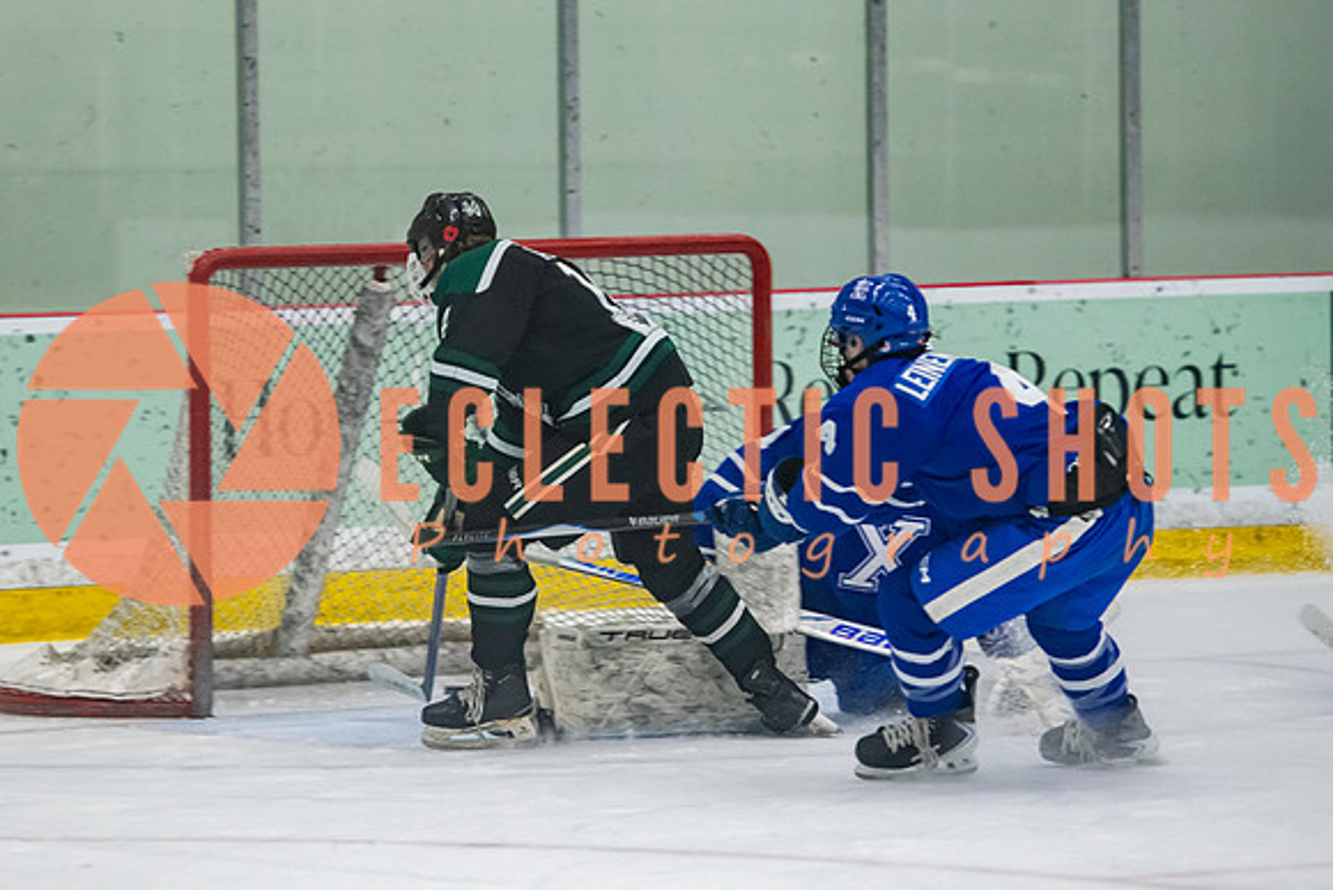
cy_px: 348
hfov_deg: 8.9
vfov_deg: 6.0
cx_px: 440
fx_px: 8515
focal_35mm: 230
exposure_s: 1/640
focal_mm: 145
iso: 2000
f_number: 3.2
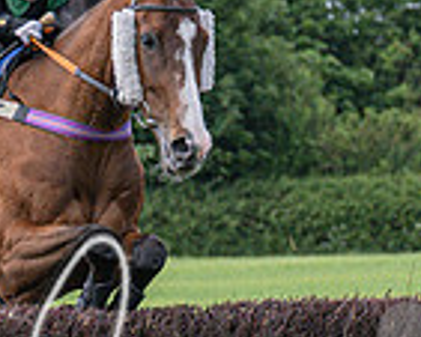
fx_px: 6047
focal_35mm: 485
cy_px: 254
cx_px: 600
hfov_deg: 4.0
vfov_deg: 3.2
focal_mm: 70
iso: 400
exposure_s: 1/3200
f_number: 3.5
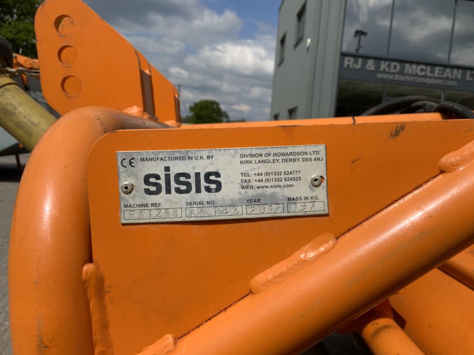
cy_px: 200
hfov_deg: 52.4
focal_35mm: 35
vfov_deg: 40.6
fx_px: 479
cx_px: 273
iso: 20
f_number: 1.8
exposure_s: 1/3788
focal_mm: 3
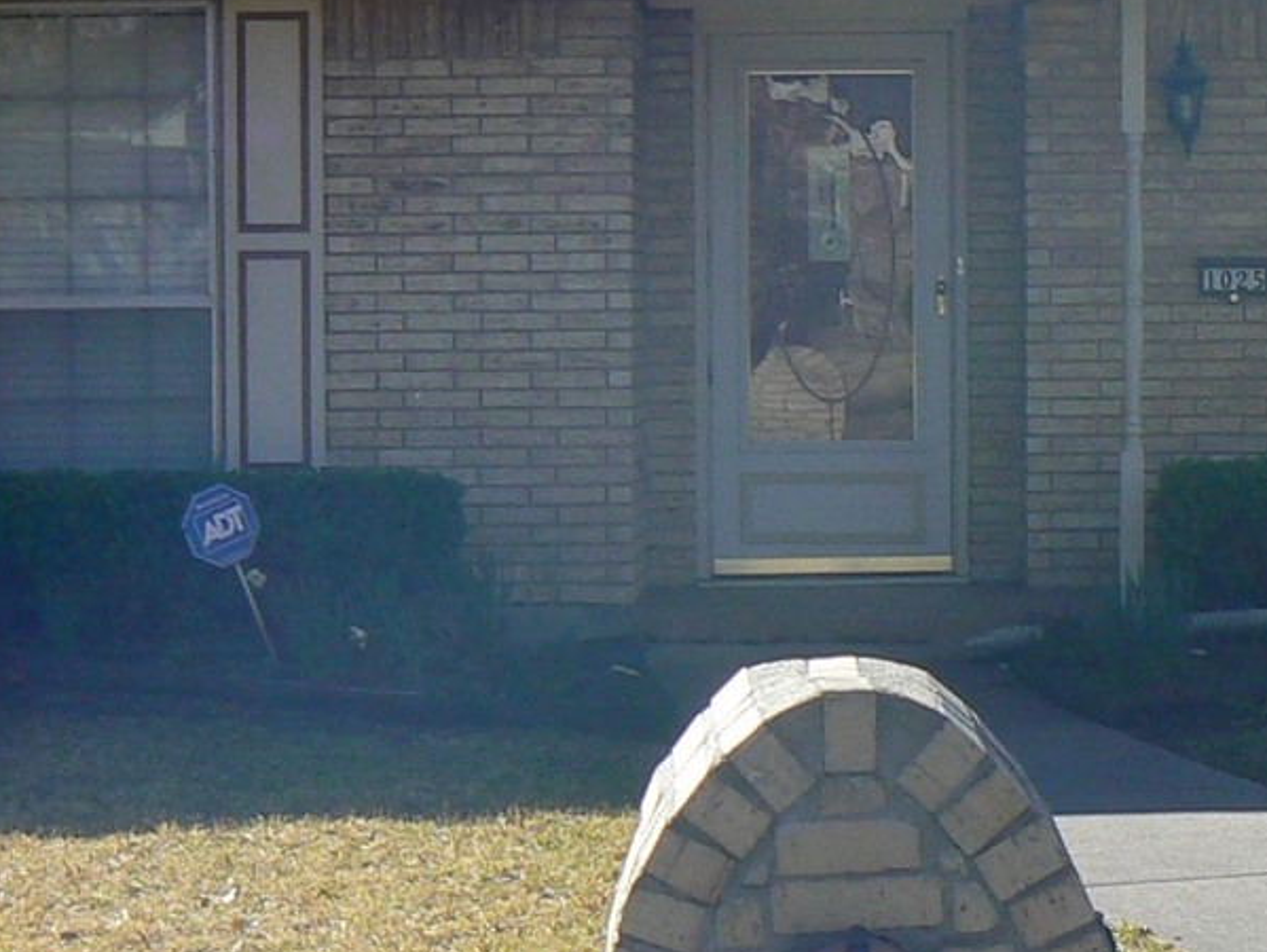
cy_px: 440
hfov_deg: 16.0
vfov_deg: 12.1
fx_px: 4505
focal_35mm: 123
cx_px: 588
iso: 80
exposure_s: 1/320
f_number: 5.6
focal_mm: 6
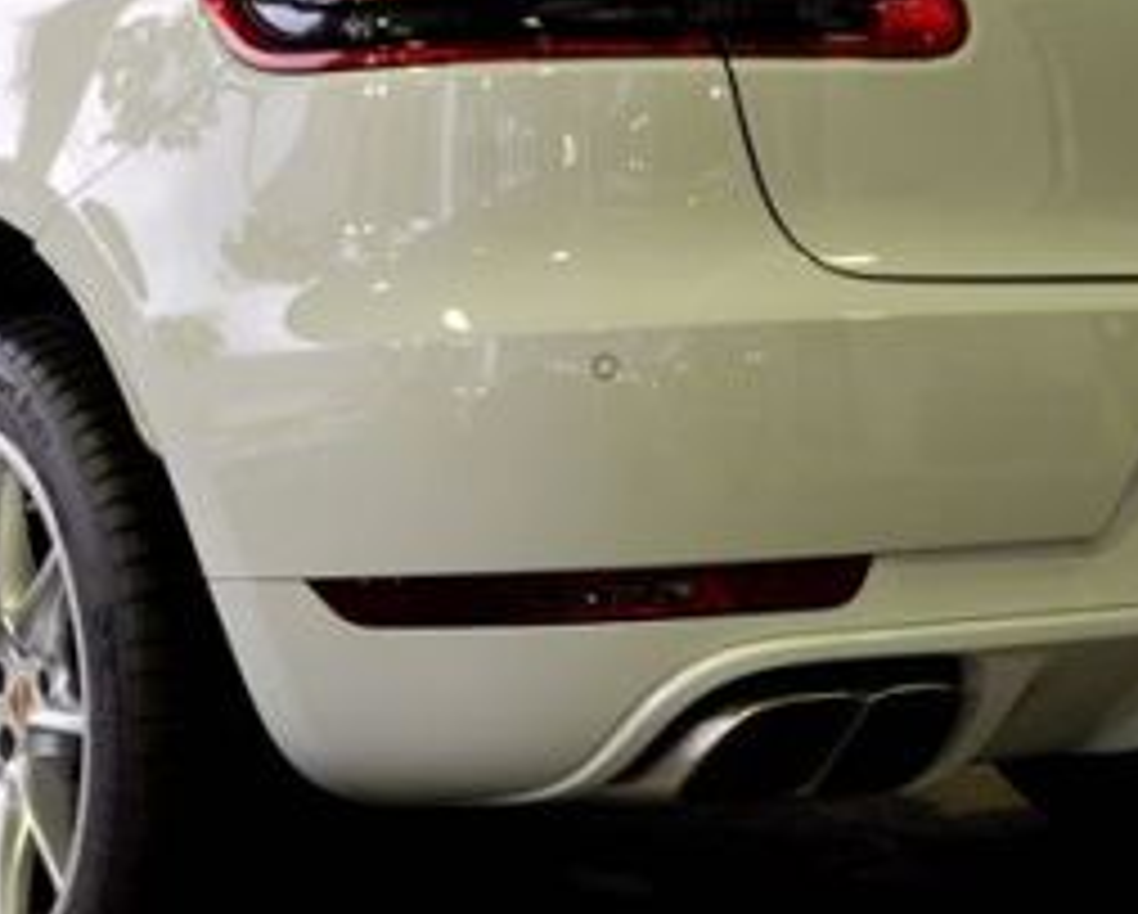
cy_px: 254
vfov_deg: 19.6
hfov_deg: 24.4
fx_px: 2630
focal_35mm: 78
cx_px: 495
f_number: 5.6
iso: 250
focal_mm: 24
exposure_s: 1/30
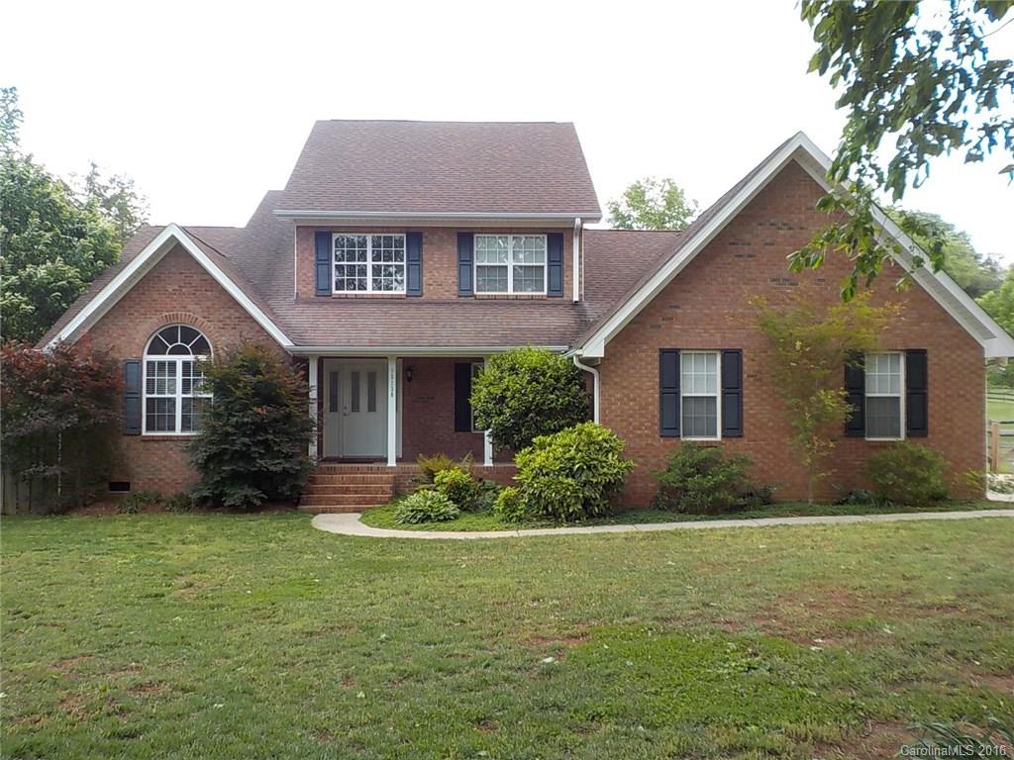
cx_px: 507
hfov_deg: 60.0
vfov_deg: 46.8
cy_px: 380
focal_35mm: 30
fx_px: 879
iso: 125
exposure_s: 1/200
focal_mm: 4.1
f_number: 3.3
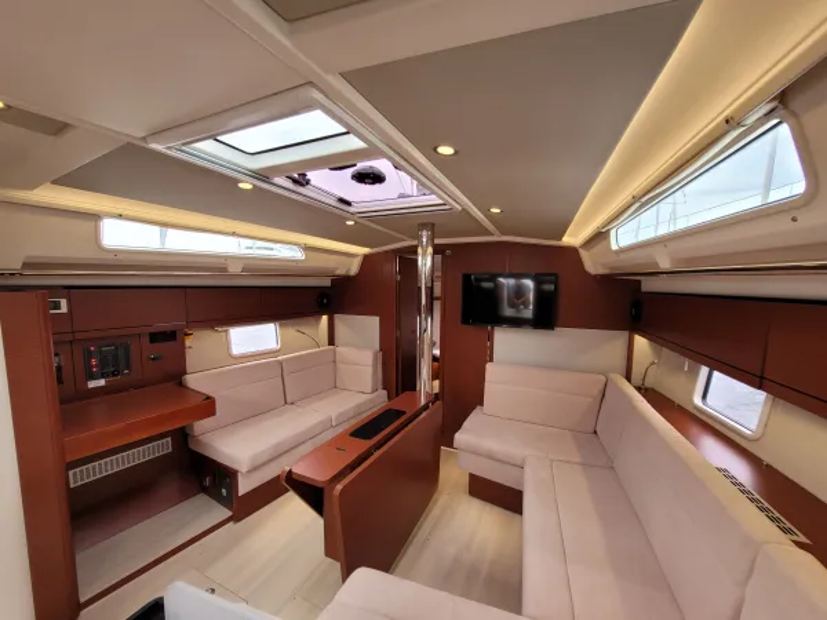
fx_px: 311
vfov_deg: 89.9
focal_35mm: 13
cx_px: 414
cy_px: 310
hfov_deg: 106.2
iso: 50
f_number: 2.2
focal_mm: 1.74
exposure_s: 1/50
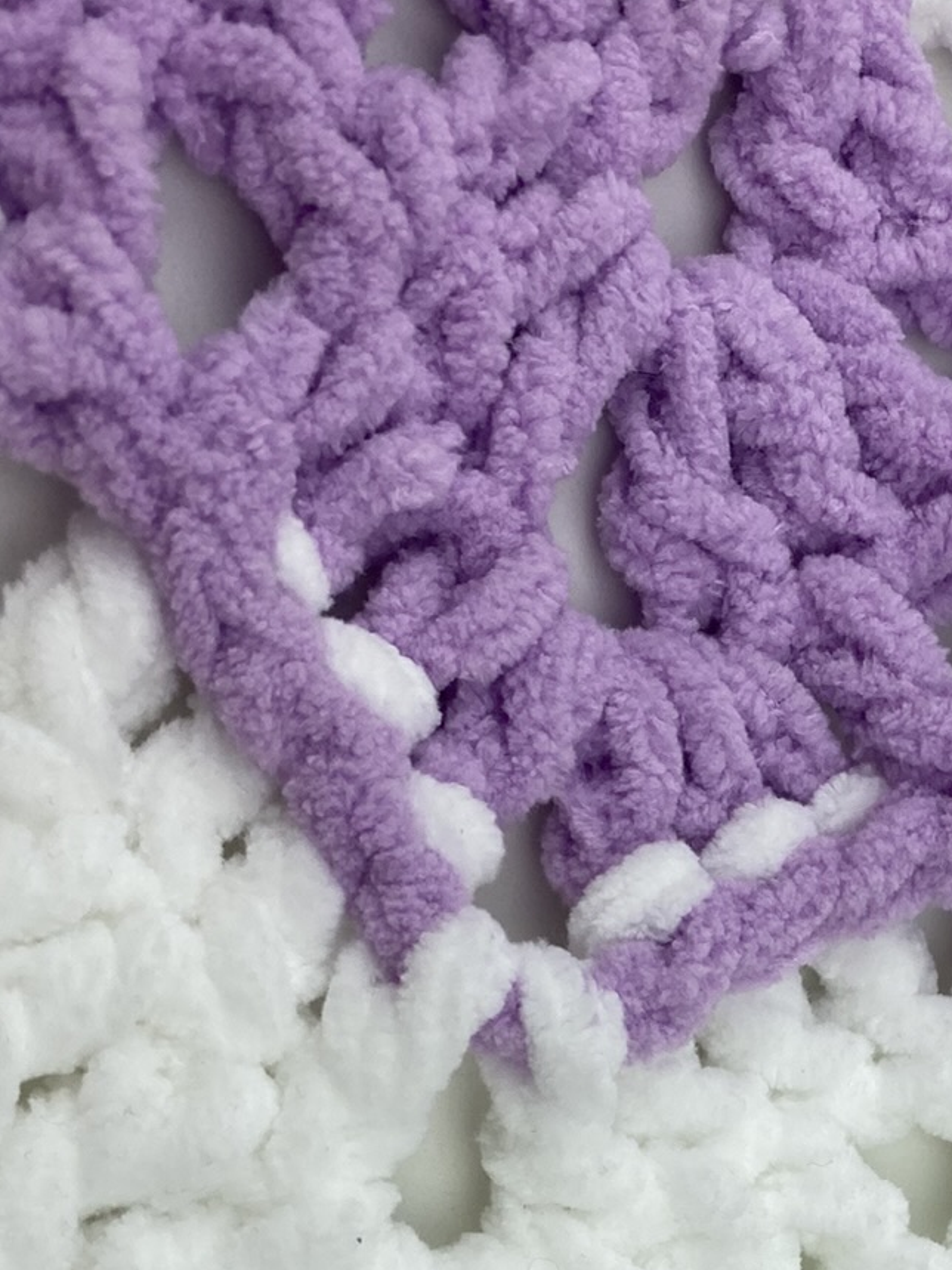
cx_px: 1005
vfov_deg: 28.6
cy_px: 1369
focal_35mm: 62
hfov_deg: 22.5
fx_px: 2274
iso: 32
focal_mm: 4.25
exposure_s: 1/436
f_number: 1.8
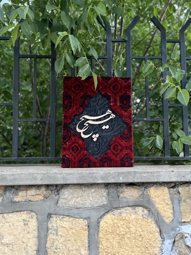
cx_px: 96
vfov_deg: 67.3
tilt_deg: +3.4
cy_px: 128
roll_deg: +1.7
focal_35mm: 26
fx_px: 191
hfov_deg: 53.1
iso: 640
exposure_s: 1/37
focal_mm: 5.1
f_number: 1.6
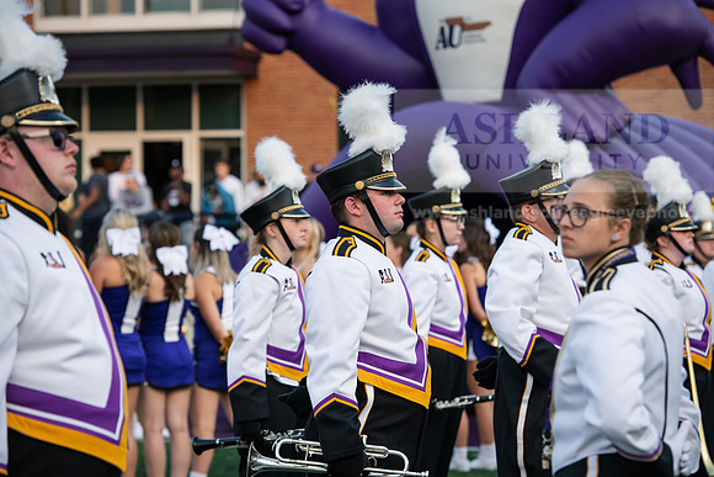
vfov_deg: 10.2
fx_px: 2678
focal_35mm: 135
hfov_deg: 15.2
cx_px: 357
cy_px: 238
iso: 640
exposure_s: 1/800
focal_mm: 135
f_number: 5
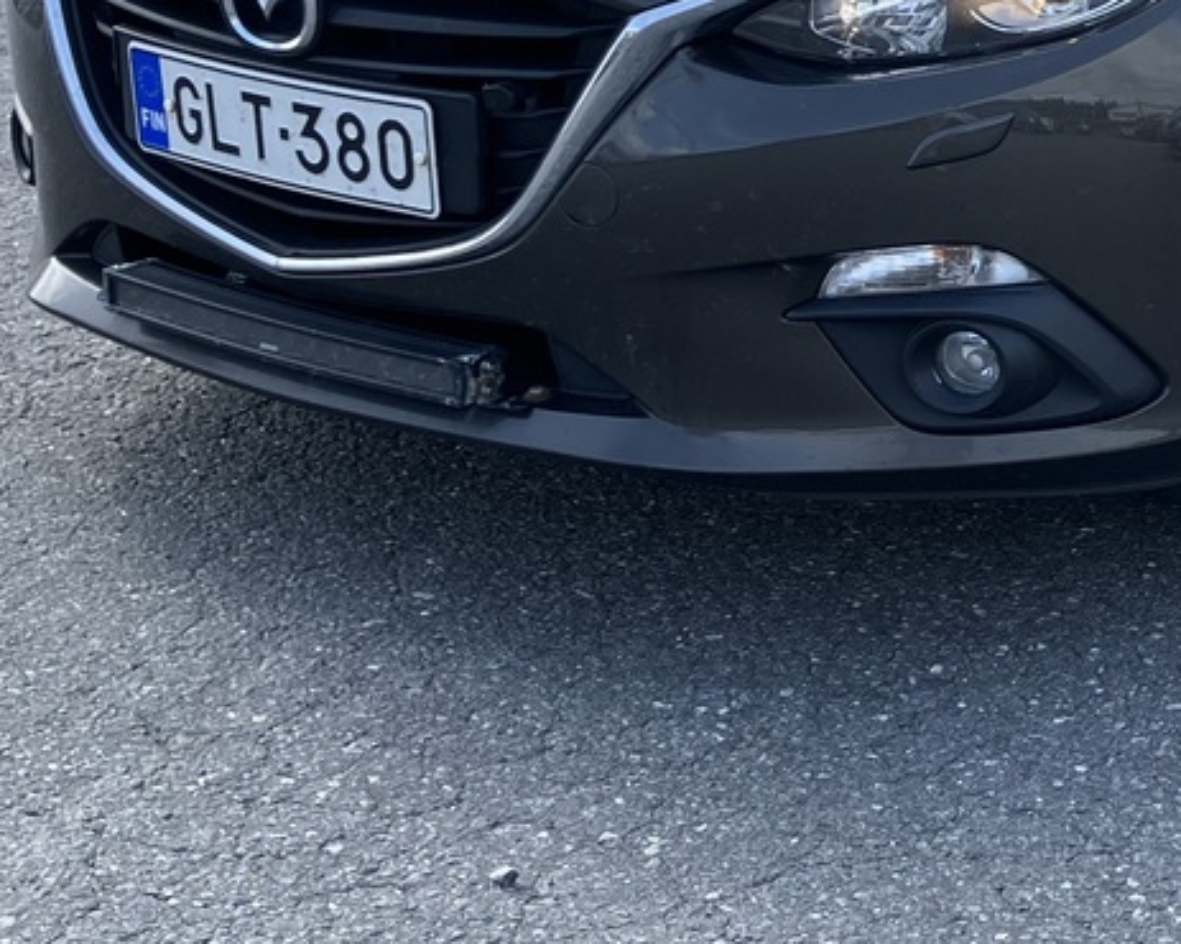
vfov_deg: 17.5
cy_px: -79
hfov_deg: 21.6
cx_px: 1209
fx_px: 2970
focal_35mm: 85
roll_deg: -0.6
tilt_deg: -8.6
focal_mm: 3.99
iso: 32
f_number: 1.8
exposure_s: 1/490
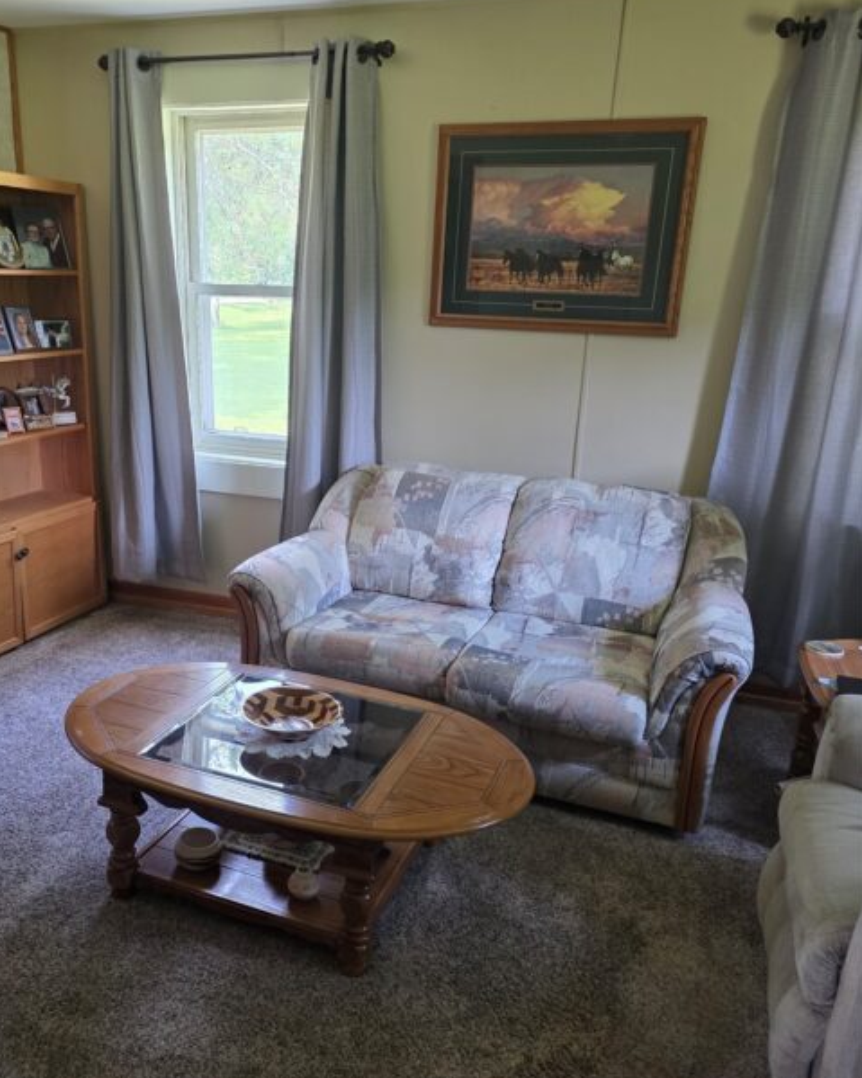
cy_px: 558
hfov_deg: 48.1
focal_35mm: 30
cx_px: 328
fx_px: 957
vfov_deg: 58.8
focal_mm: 6.3
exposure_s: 1/120
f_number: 1.7
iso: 400
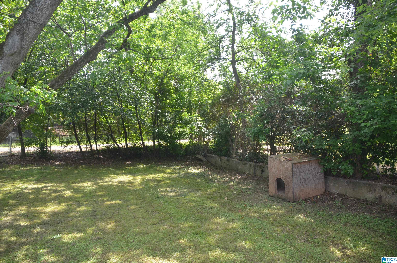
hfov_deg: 62.0
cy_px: 132
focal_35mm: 30
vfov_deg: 43.4
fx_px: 330
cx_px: 198
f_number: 3.5
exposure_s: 1/200
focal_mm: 20
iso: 200
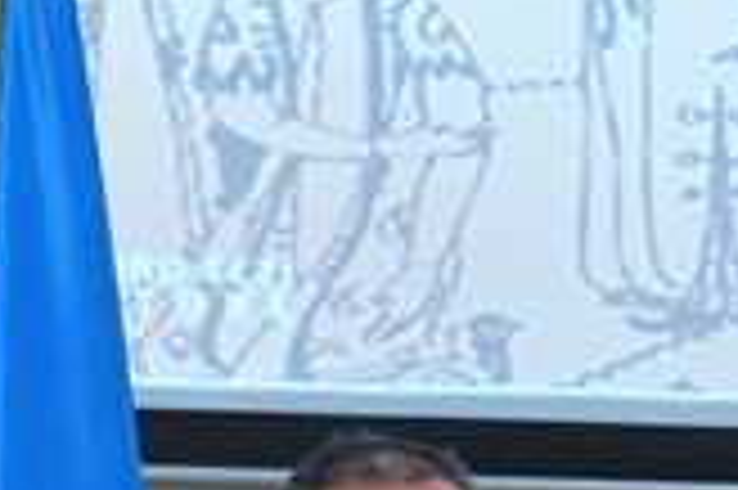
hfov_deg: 4.7
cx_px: 1197
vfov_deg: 3.1
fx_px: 8949
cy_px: 650
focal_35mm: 437
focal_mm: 70
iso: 4000
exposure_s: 1/160
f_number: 5.6
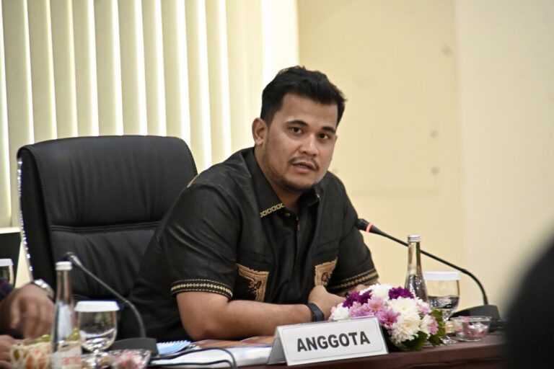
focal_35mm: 315
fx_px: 4847
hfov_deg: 6.5
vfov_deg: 4.4
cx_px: 277
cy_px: 184
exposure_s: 1/60
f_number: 5.6
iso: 4000
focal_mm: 210
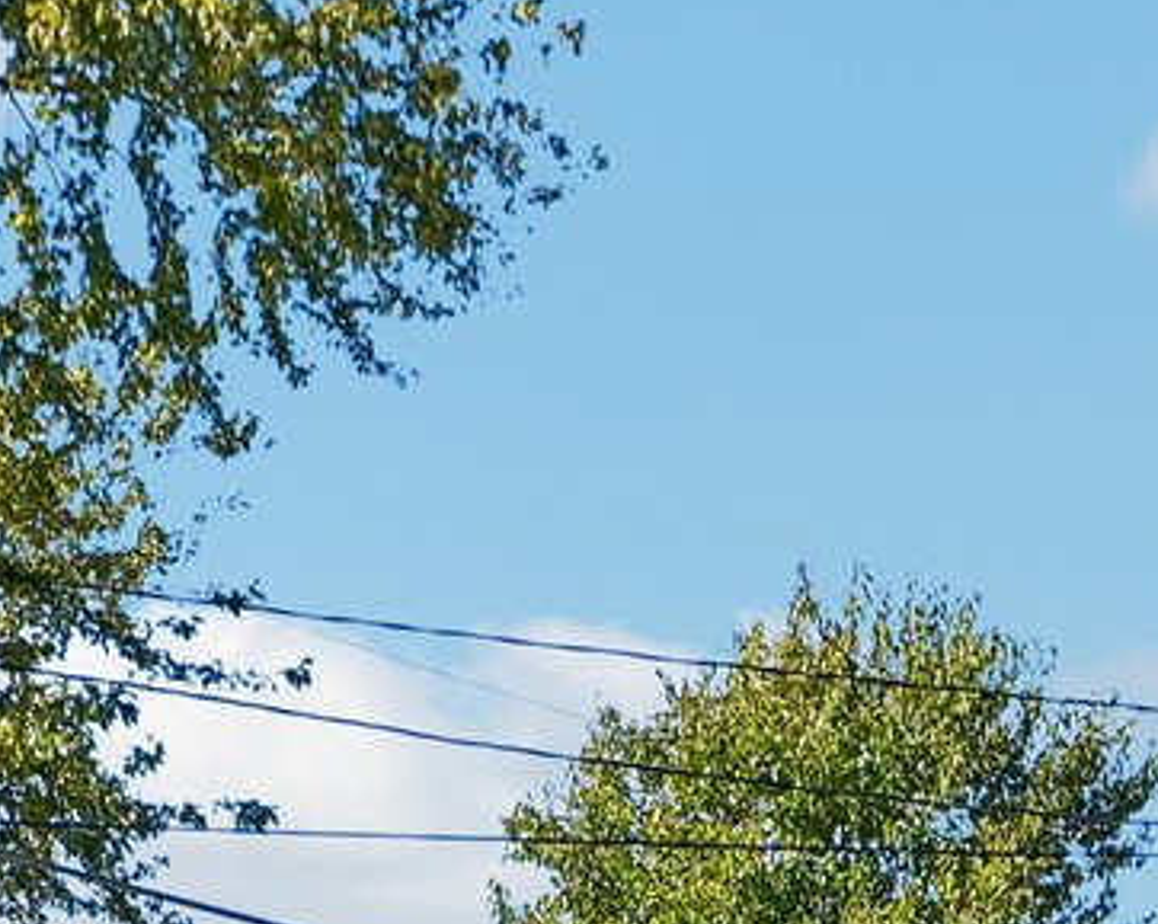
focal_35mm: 85
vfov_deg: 15.5
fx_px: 2911
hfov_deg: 22.4
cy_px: 1655
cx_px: 425
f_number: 13
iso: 400
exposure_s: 1/160
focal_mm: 16
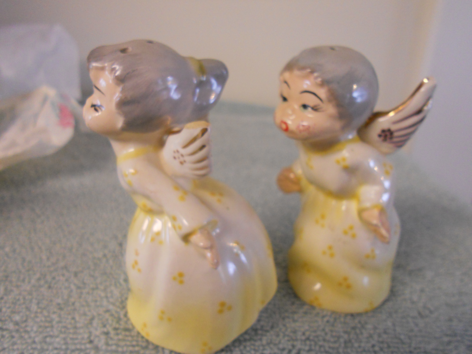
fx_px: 436
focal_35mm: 32
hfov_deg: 56.8
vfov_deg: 44.2
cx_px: 236
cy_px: 177
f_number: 3.5
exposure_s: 1/30
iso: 400
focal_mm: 5.8
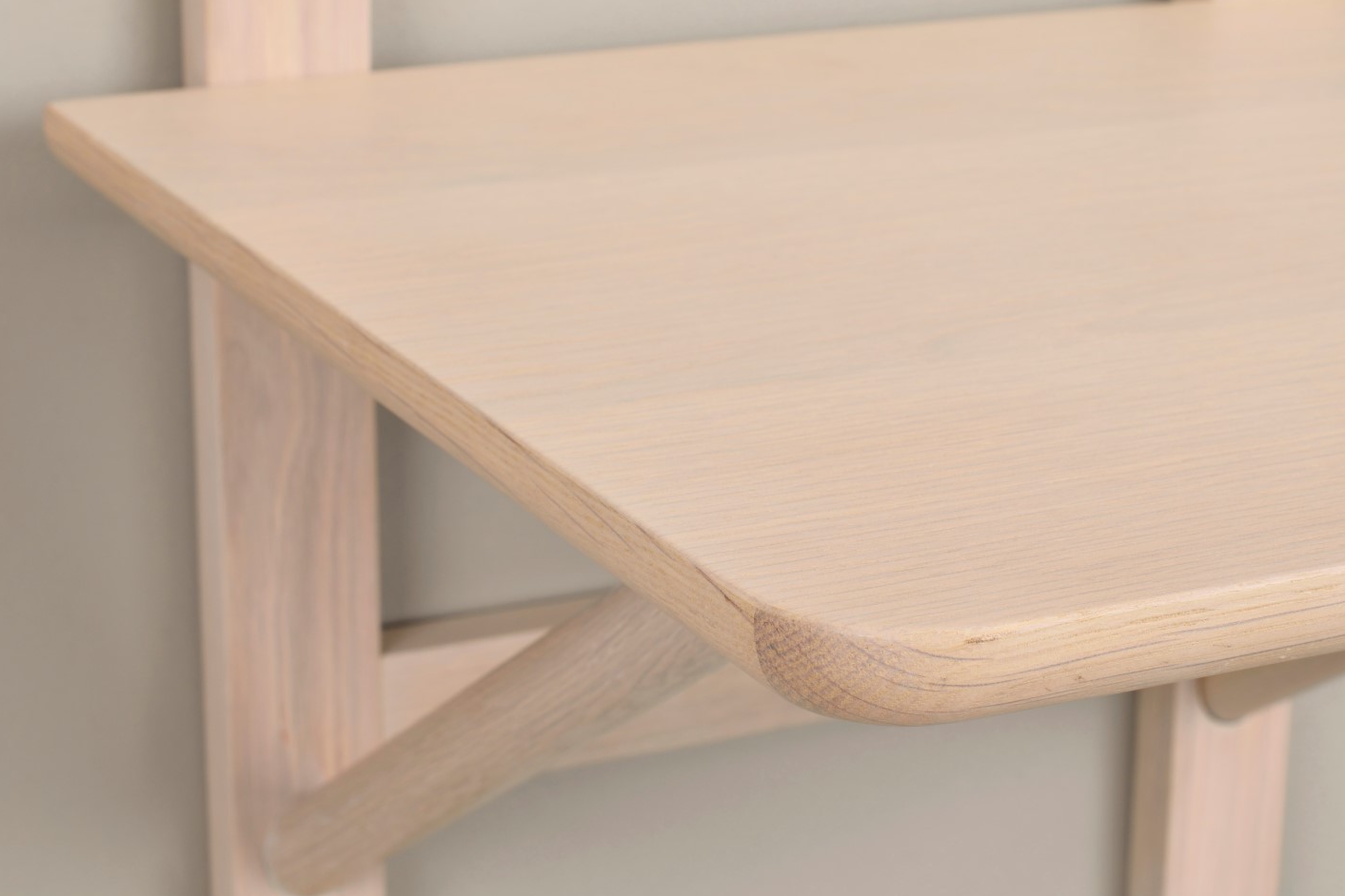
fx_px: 3213
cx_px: 751
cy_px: 432
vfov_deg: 15.9
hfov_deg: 23.6
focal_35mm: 86
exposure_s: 1/160
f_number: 16
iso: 100
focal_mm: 50
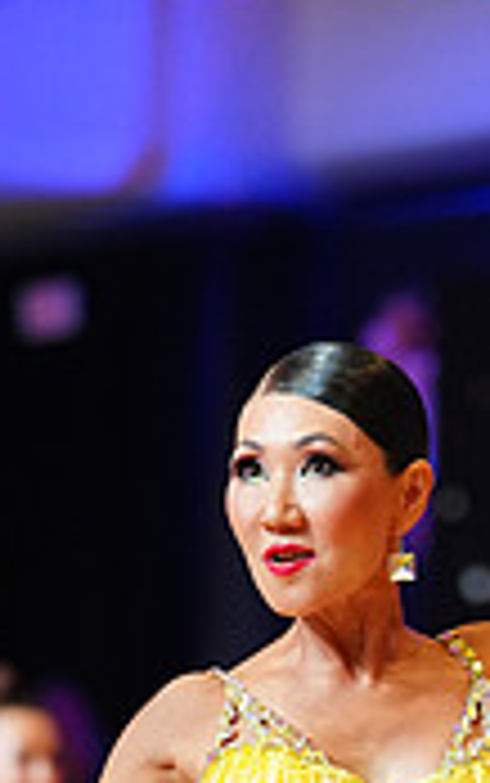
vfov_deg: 5.5
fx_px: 8042
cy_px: 1102
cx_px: 232
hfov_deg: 3.5
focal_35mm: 377
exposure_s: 1/400
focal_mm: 111
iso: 2500
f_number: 2.8
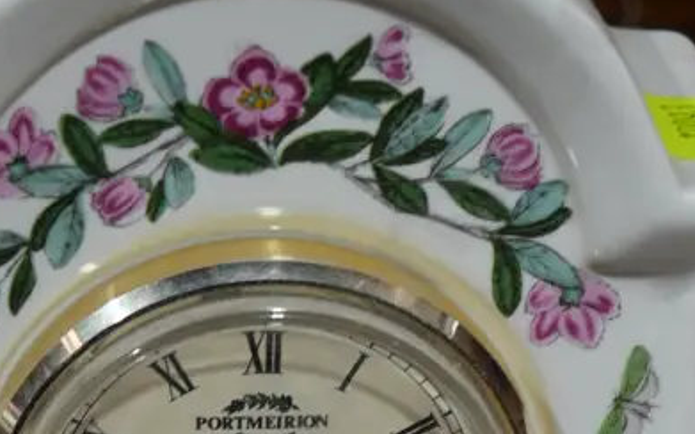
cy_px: 534
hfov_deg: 13.9
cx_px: 204
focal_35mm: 150
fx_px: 2840
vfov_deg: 8.6
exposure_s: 1/60
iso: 400
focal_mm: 27
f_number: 5.3
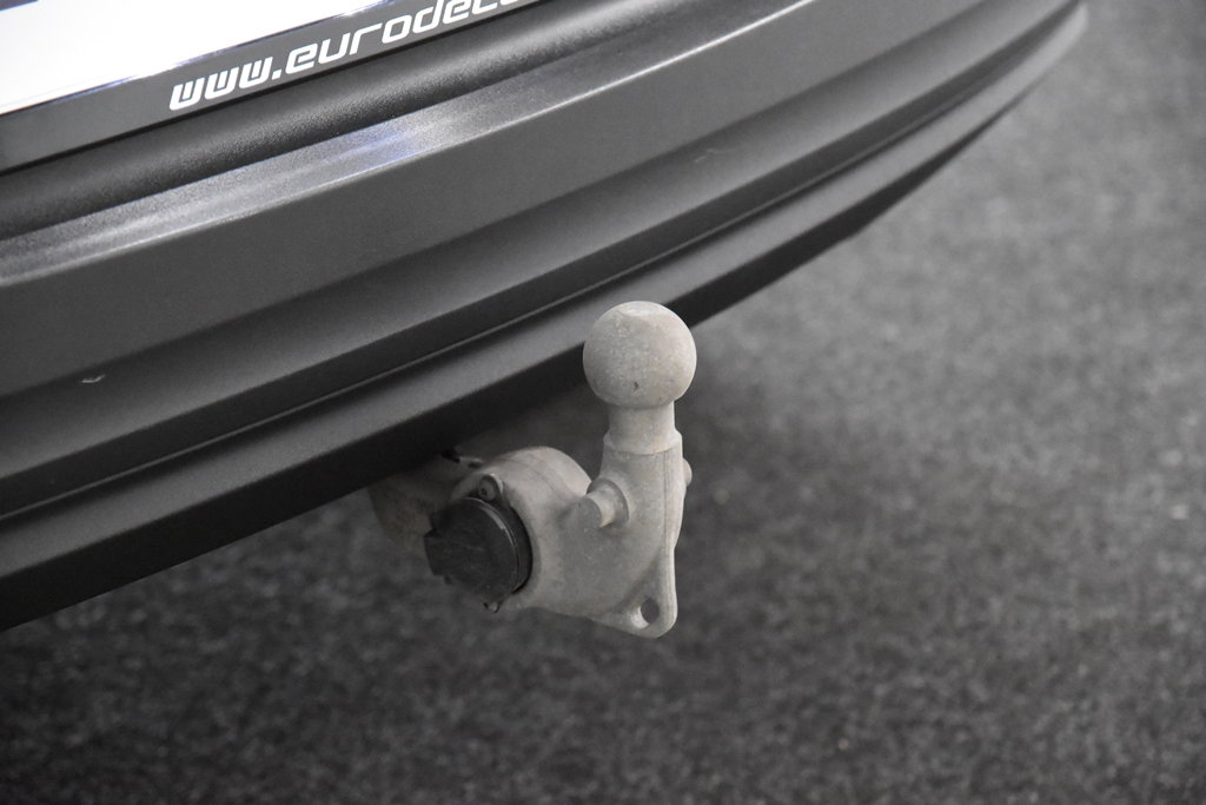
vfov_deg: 13.0
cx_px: 603
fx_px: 3518
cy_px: 402
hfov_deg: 19.5
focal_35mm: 105
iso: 10000
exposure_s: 1/125
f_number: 4
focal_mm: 70
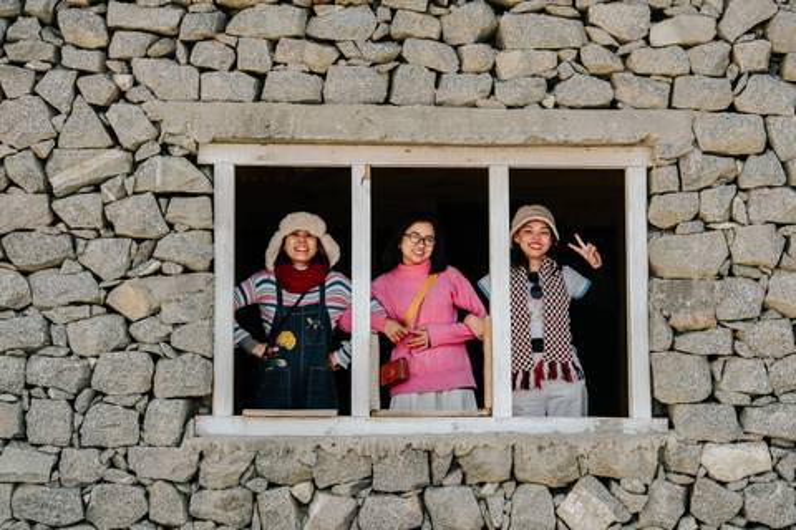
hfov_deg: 29.0
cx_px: 398
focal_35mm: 70
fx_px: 1538
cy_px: 265
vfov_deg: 19.6
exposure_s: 1/250
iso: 80
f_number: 2.8
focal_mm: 45.5
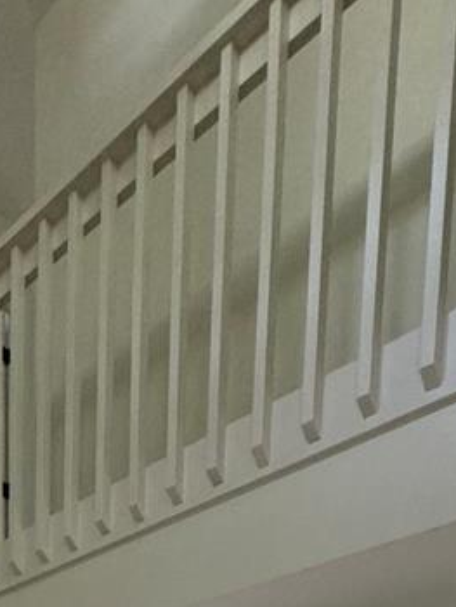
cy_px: 1027
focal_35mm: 48
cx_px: 175
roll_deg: -1.2
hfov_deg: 30.2
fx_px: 842
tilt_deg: -8.6
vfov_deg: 24.1
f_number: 2.2
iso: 320
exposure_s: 1/99
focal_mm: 2.22
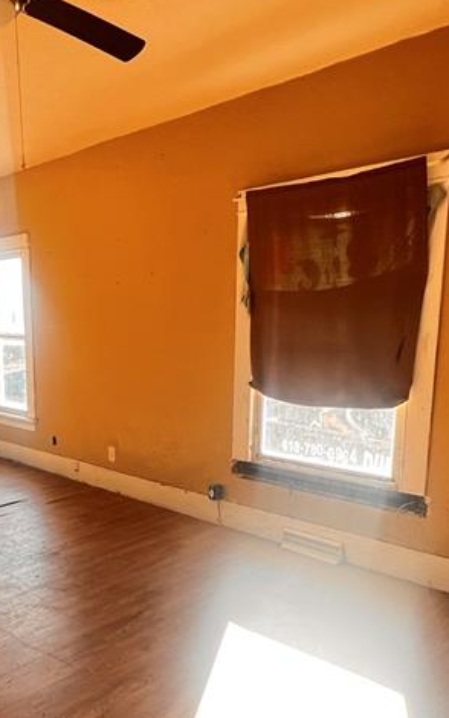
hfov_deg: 41.0
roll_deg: +1.8
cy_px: 443
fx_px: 587
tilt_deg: -10.3
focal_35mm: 30
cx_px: 128
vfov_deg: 62.1
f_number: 1.8
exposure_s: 1/99
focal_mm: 1.57
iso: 80
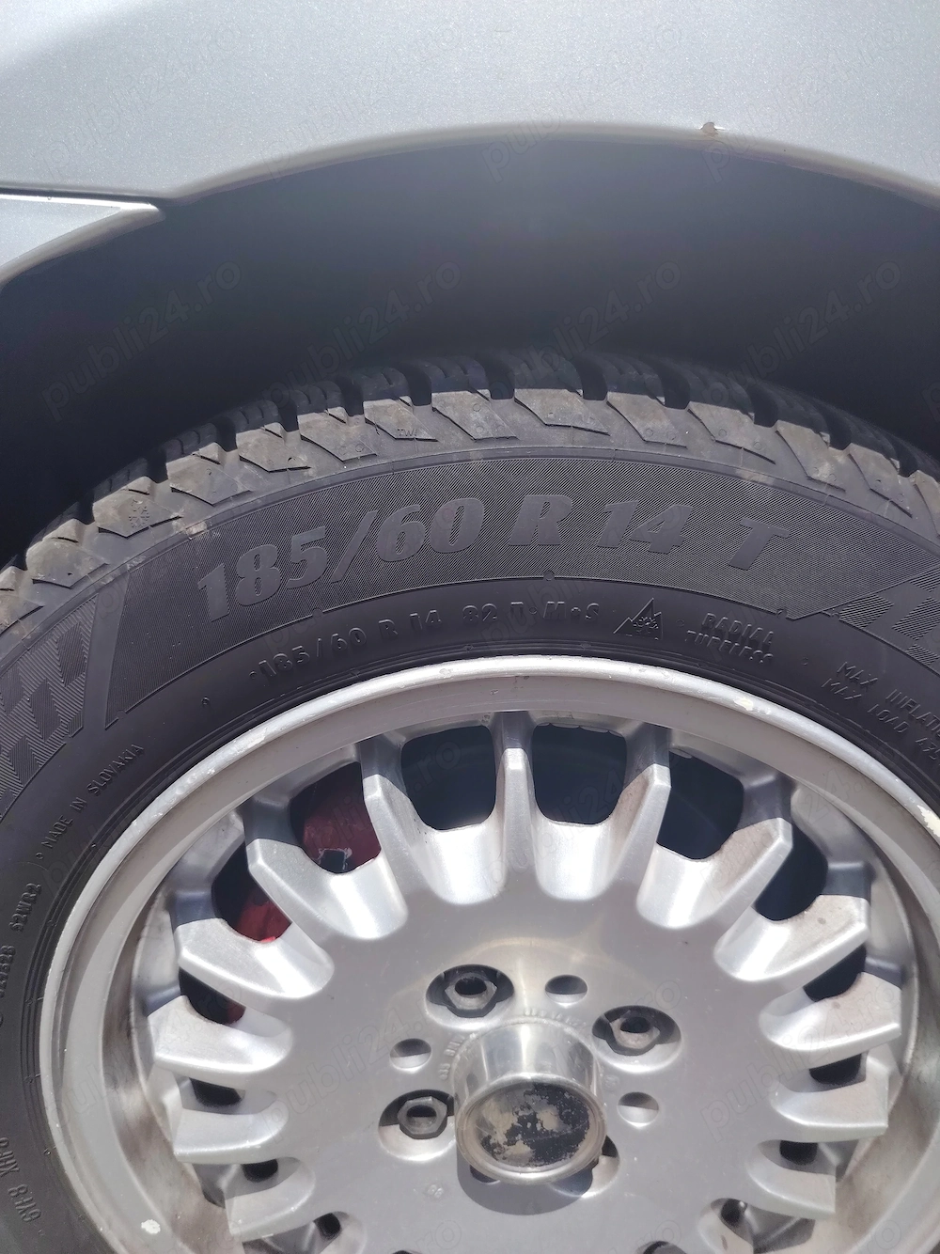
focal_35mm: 24
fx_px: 869
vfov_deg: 71.6
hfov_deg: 56.8
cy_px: 627
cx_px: 470
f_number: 1.75
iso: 100
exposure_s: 1/1012
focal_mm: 5.25
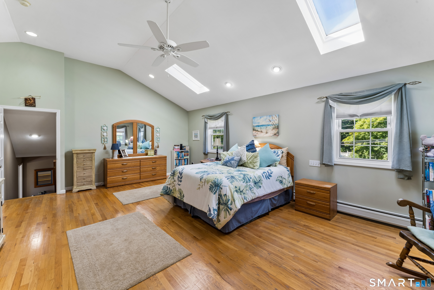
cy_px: 145
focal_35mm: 14
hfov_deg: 104.3
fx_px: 169
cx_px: 217
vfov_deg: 81.2
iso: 400
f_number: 13
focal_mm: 14
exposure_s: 1/13
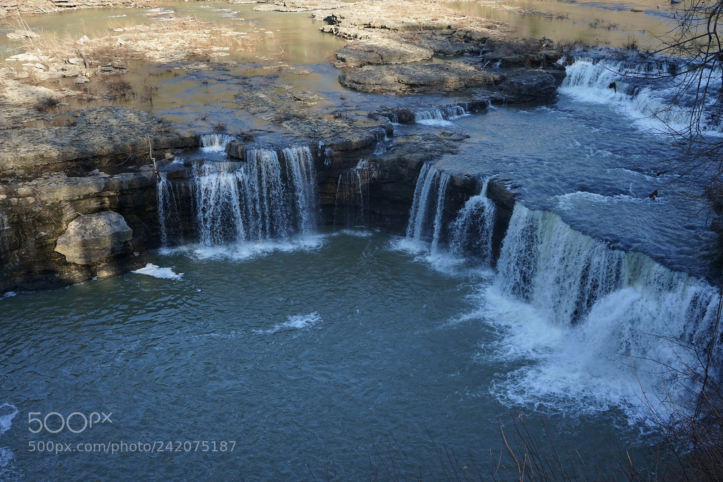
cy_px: 241
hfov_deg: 49.6
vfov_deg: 34.2
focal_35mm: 39
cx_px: 362
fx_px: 783
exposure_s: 1/160
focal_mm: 39
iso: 100
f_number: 4.5
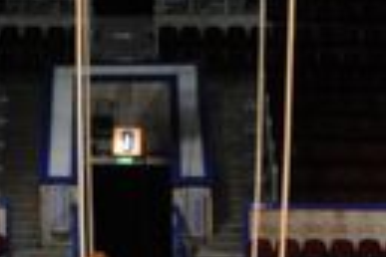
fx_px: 2616
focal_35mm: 244
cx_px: 3
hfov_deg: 8.4
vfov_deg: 5.6
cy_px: -15
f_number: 20
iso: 2500
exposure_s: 1/4
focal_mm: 45
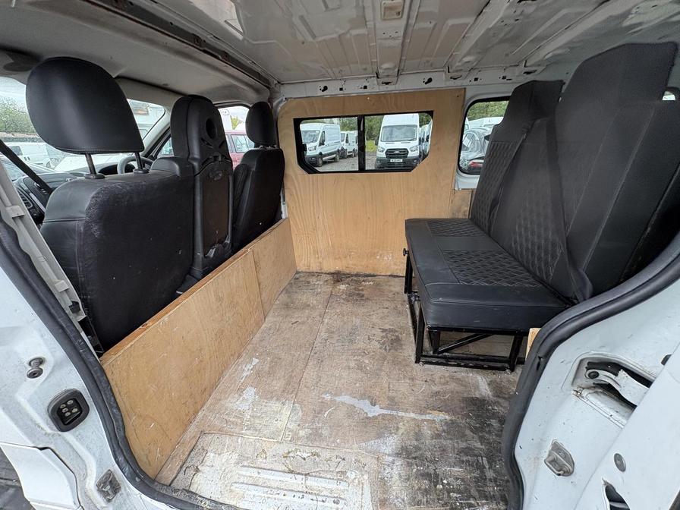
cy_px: 255
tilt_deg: -21.7
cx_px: 340
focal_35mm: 14
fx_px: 275
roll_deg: -7.1
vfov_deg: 85.7
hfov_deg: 102.1
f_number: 2.2
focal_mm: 2.22
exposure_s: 1/136
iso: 64
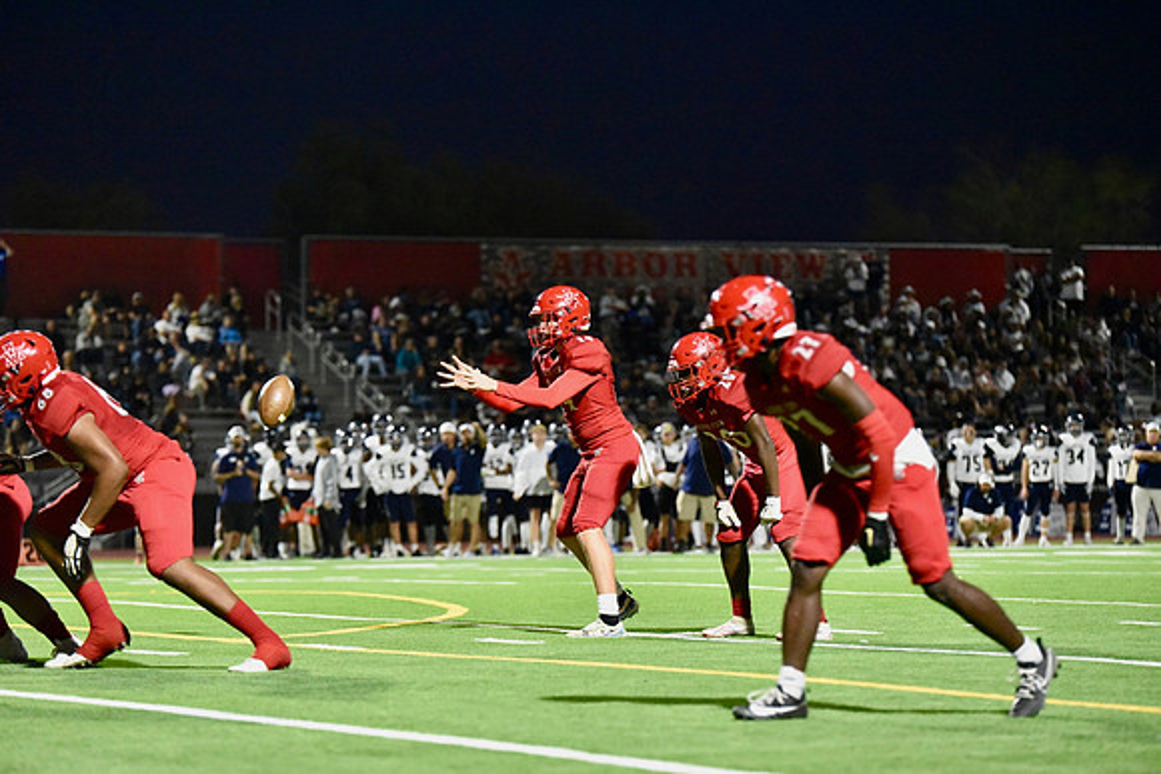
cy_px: 387
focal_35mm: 135
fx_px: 4355
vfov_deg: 10.2
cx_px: 580
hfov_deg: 15.2
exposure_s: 1/1000
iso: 12800
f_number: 2.8
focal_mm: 135
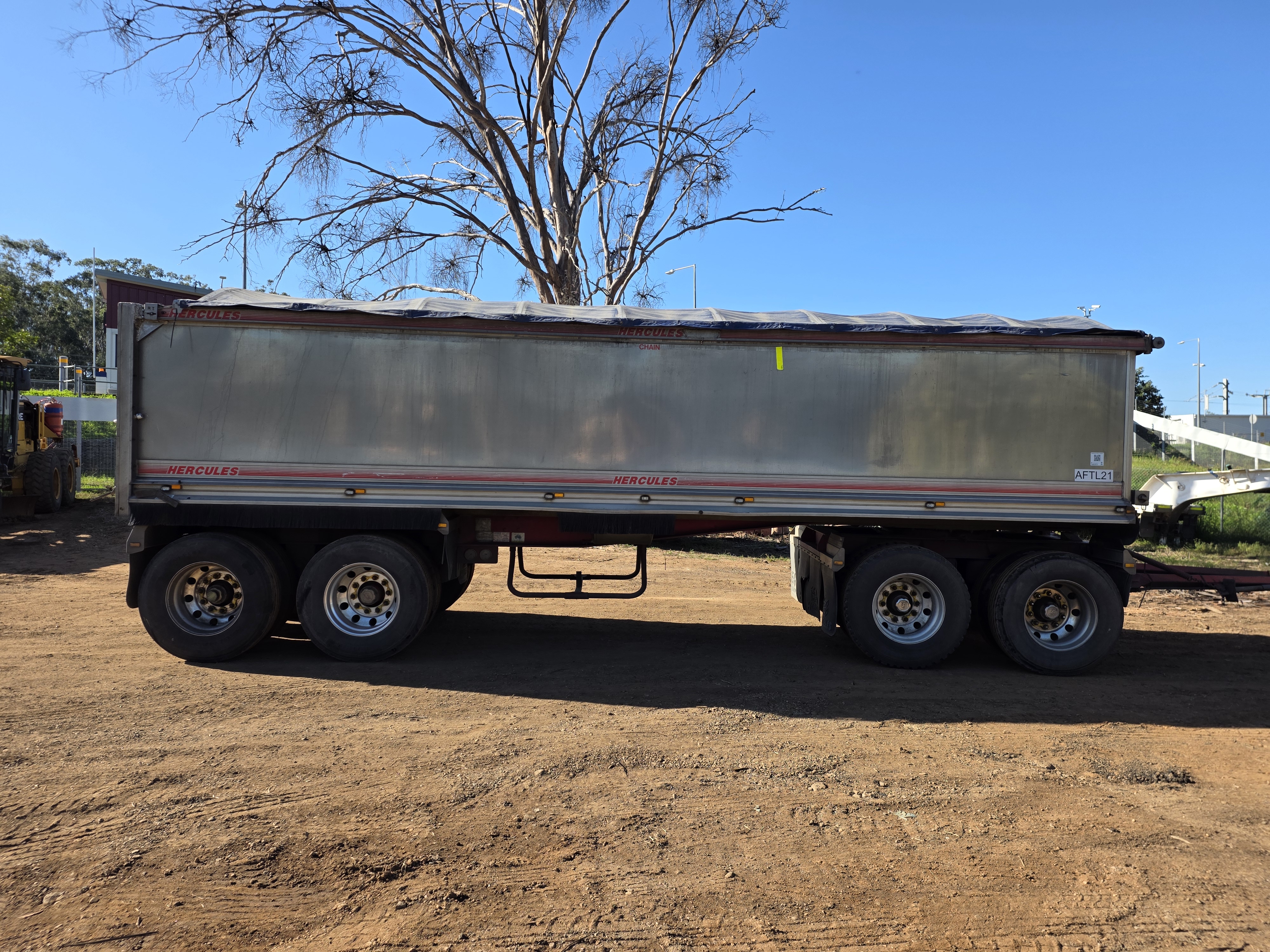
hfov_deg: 73.9
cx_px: 635
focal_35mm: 23
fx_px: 844
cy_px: 476
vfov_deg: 58.9
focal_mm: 6.25
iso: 80
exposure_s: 1/3126
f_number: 1.7
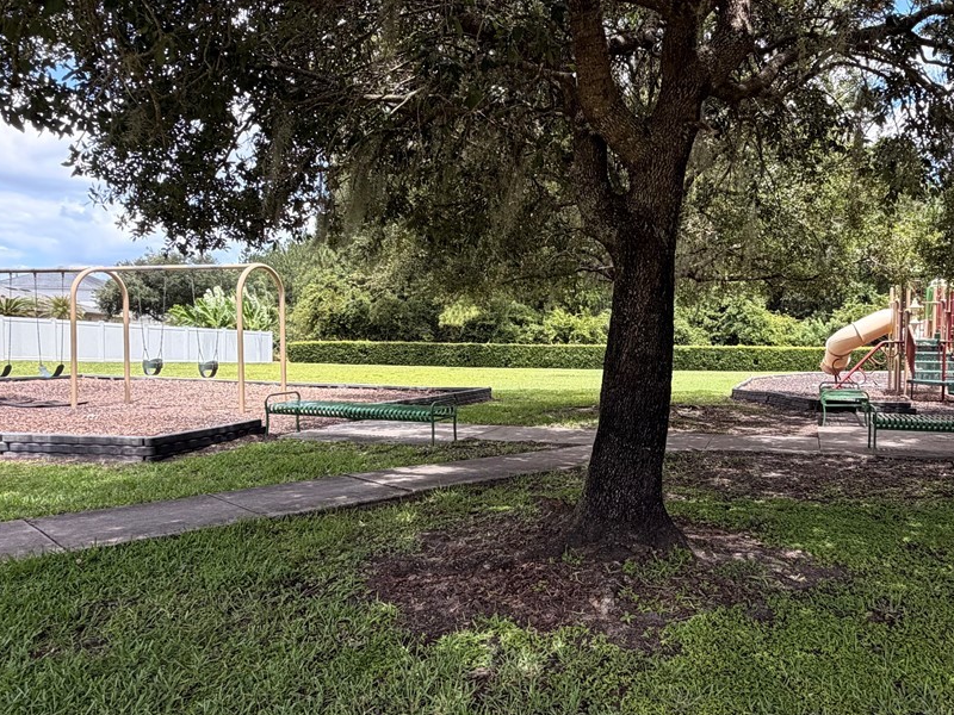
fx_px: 772
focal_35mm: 28
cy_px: 372
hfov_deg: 62.2
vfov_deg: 49.7
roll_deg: +0.0
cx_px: 619
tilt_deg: -2.3
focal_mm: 2.22
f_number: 2.2
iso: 50
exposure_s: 1/502
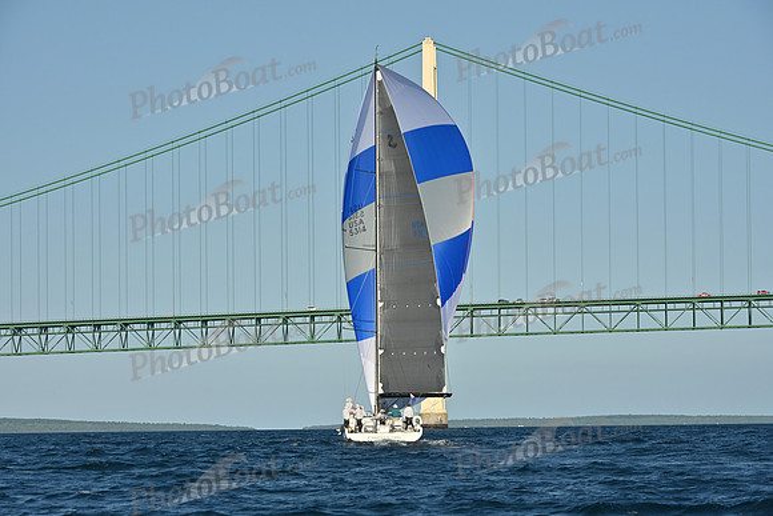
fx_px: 2899
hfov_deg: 15.2
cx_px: 386
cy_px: 258
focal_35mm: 135
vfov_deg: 10.2
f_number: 9
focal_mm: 135
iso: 320
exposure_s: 1/1600
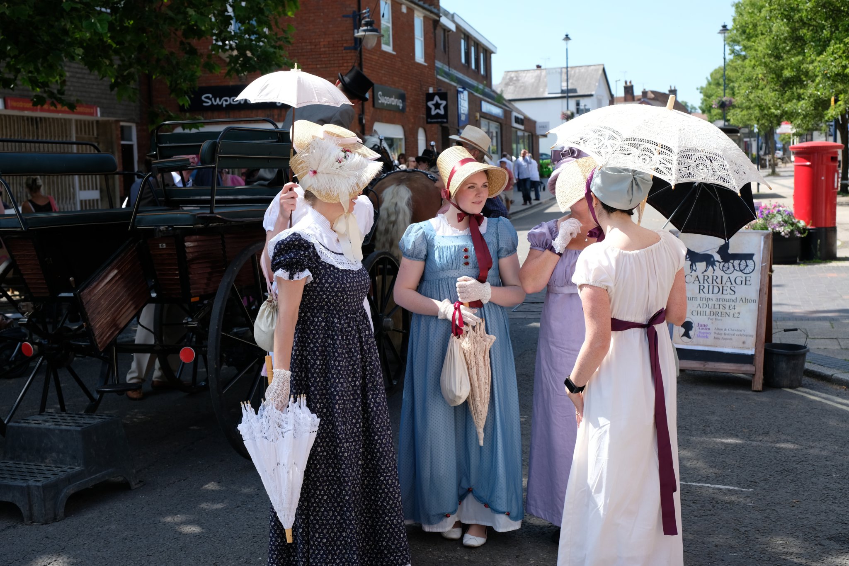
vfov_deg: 28.6
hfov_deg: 41.9
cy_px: 283
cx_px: 424
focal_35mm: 47
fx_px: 1108
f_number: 5
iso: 200
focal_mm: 31.1
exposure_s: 1/400
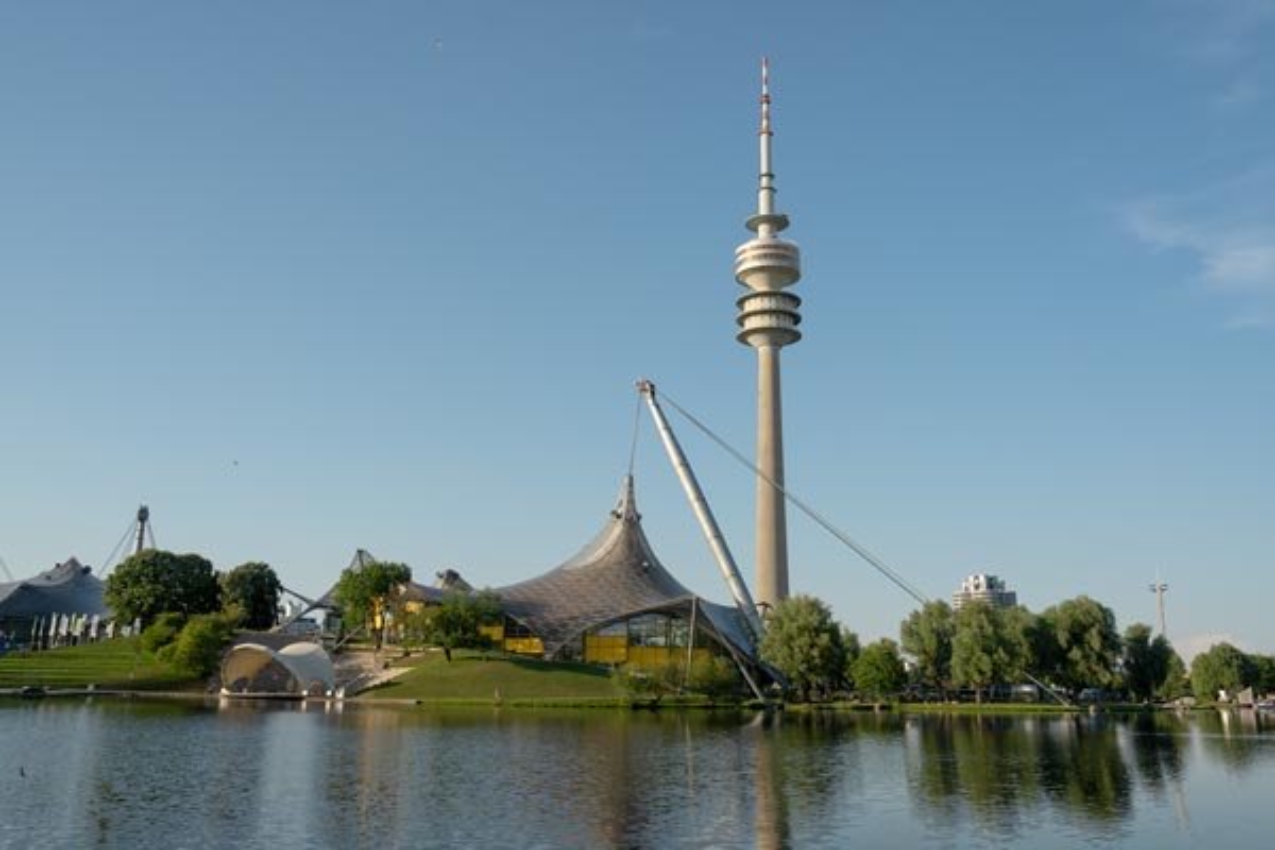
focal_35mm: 30
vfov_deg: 43.6
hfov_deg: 61.9
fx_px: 1062
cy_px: 425
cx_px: 638
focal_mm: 30
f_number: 6.3
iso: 320
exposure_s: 1/1600
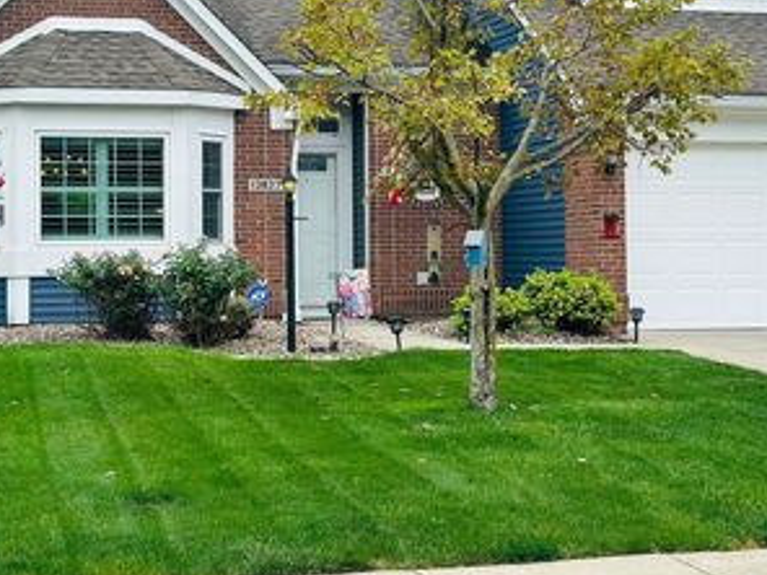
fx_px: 1795
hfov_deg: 24.1
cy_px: 198
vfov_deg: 18.2
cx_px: 425
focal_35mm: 81
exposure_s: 1/1848
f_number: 1.78
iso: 80
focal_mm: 6.86
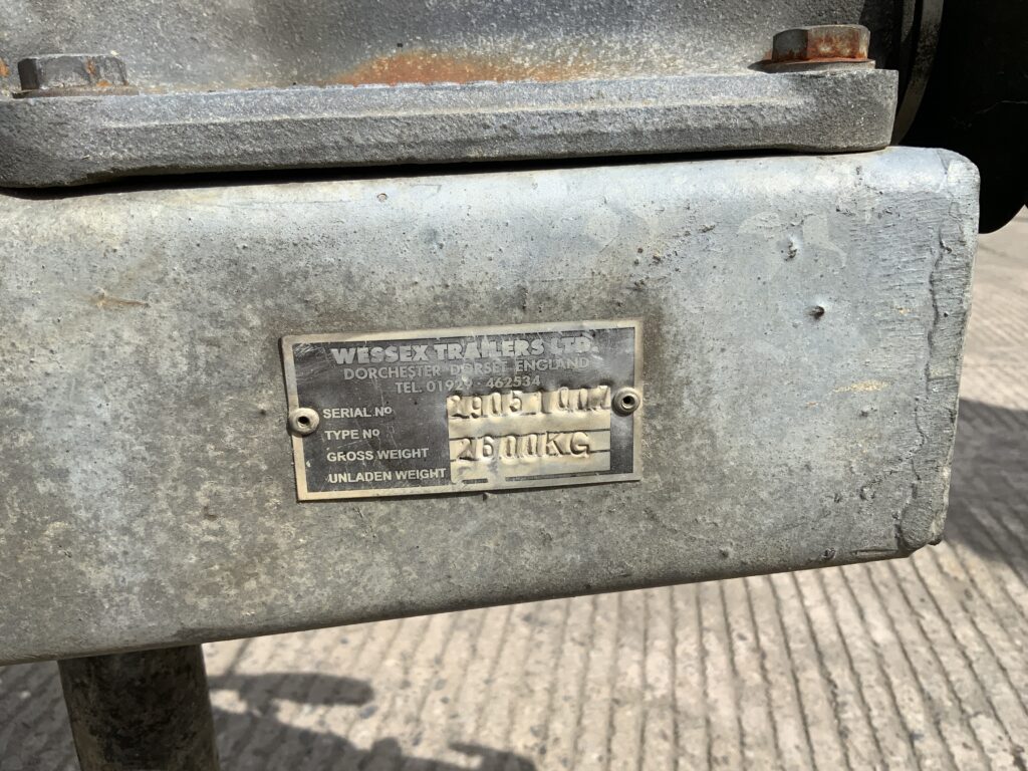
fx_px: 861
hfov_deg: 61.7
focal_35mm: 29
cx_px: 514
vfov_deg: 48.2
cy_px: 386
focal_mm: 3
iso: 20
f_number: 1.8
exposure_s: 1/2667
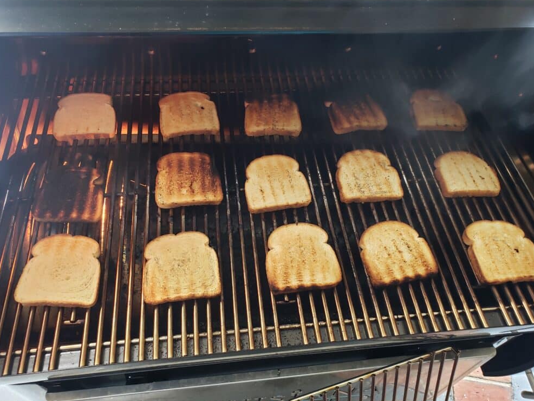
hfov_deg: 65.3
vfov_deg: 51.4
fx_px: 417
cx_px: 265
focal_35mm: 27
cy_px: 200
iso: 250
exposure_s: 1/24
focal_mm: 4.3
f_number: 2.4
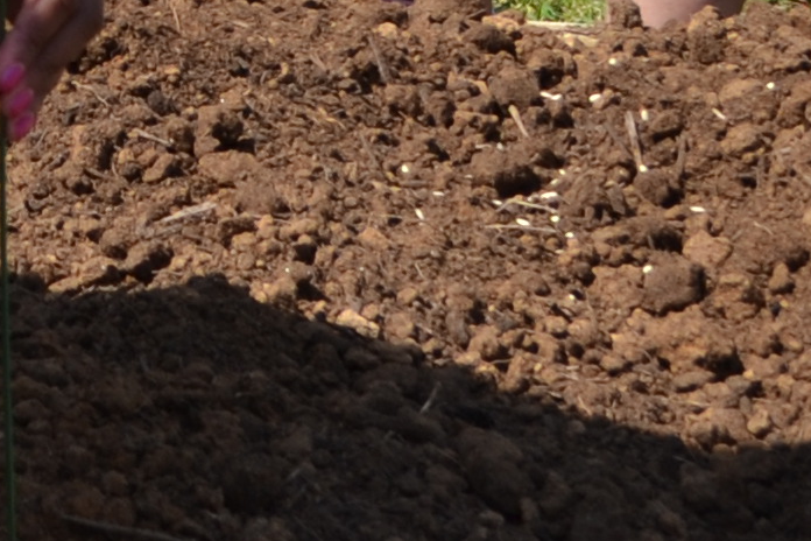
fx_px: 6262
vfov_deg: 4.8
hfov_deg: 7.0
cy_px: -610
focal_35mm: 278
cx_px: -1062
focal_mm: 28
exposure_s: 1/320
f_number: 6.3
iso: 100
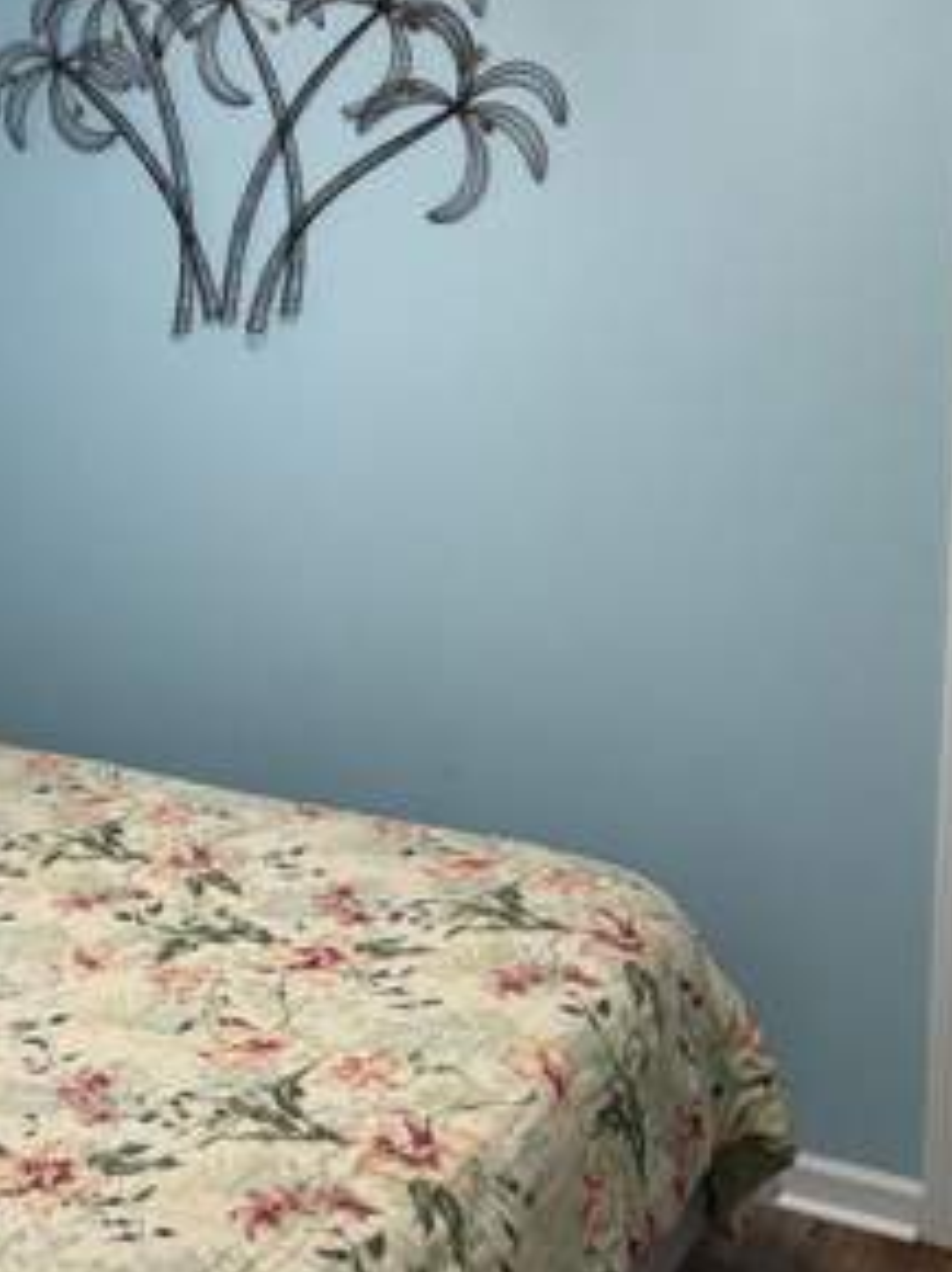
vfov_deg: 36.0
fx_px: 1946
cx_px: 197
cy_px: 474
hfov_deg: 27.0
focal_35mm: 53
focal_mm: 6.76
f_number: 1.78
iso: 250
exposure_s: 1/60
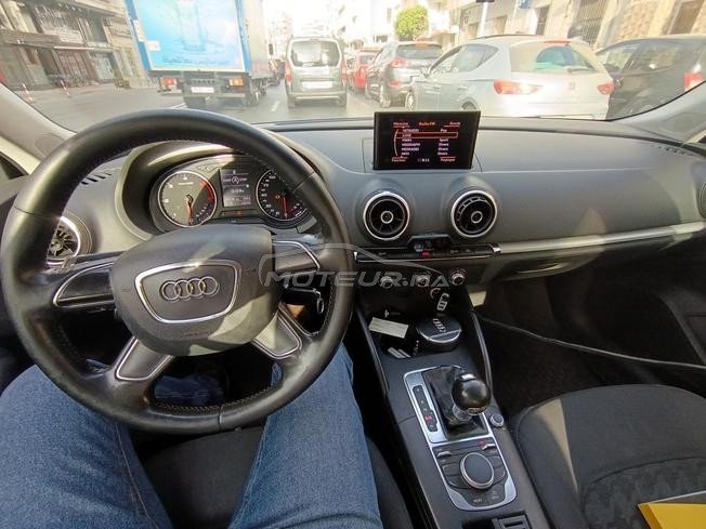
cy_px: 264
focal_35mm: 16
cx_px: 353
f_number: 2.2
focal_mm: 1.65
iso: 100
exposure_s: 1/100
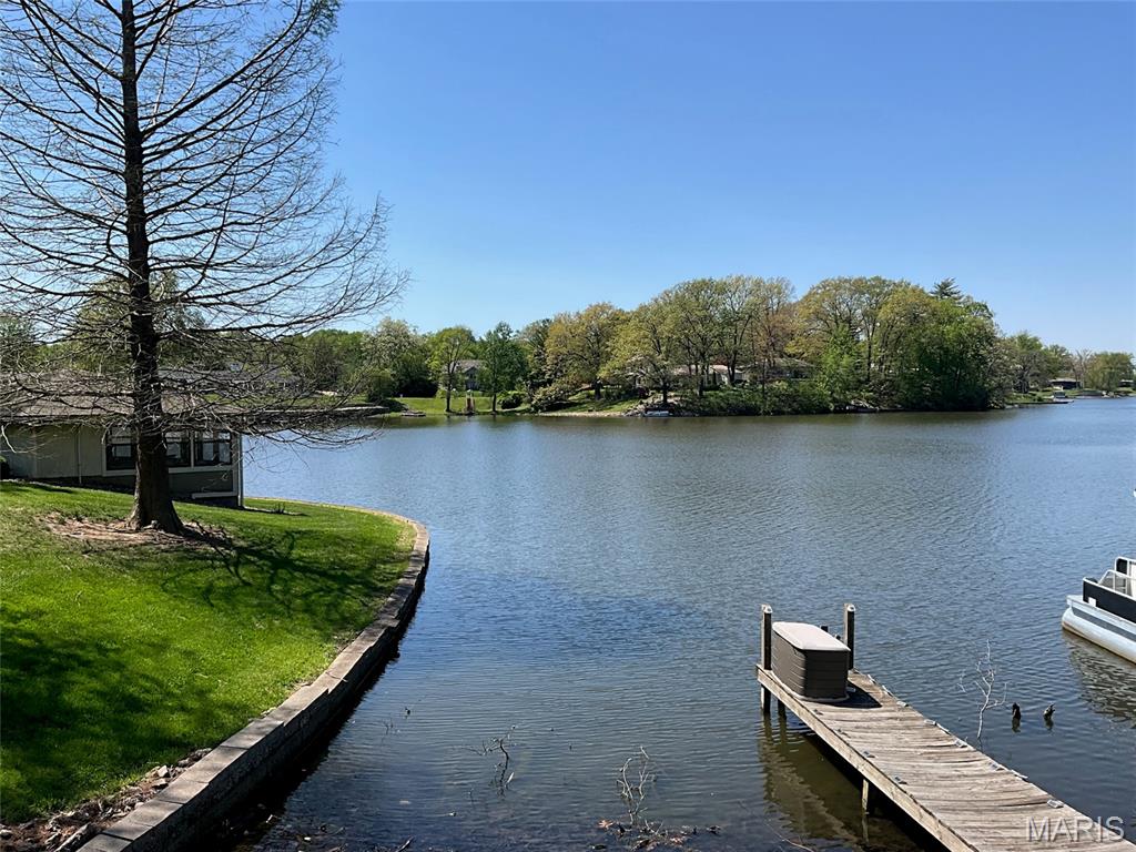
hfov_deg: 61.7
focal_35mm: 29
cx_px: 568
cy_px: 426
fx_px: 952
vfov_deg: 48.2
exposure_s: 1/1848
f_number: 1.8
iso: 25
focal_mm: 3
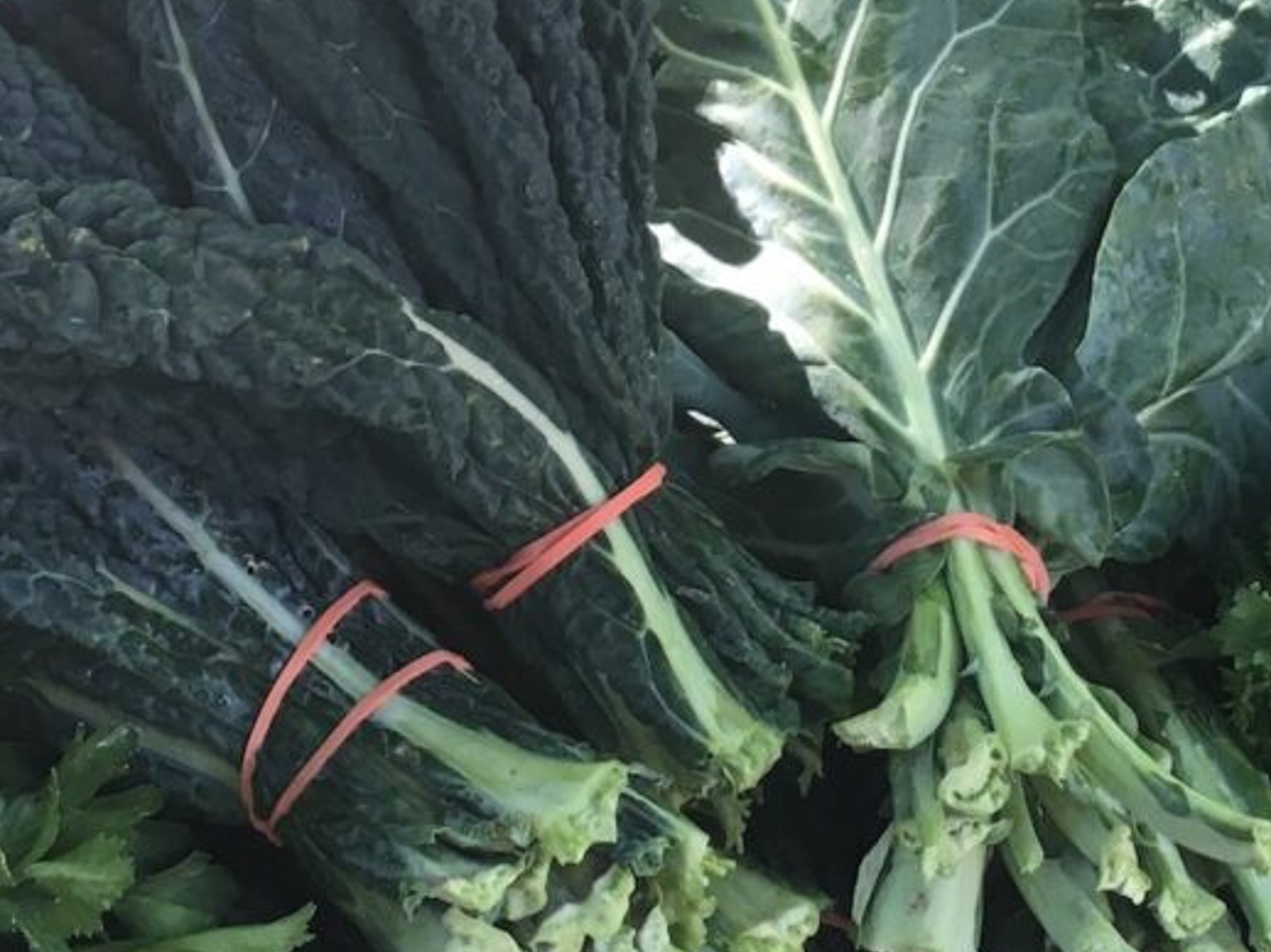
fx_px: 3083
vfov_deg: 17.4
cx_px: 812
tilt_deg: -28.0
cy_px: 166
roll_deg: -0.2
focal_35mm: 84
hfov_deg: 23.2
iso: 25
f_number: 2.2
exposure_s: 1/40
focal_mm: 4.15
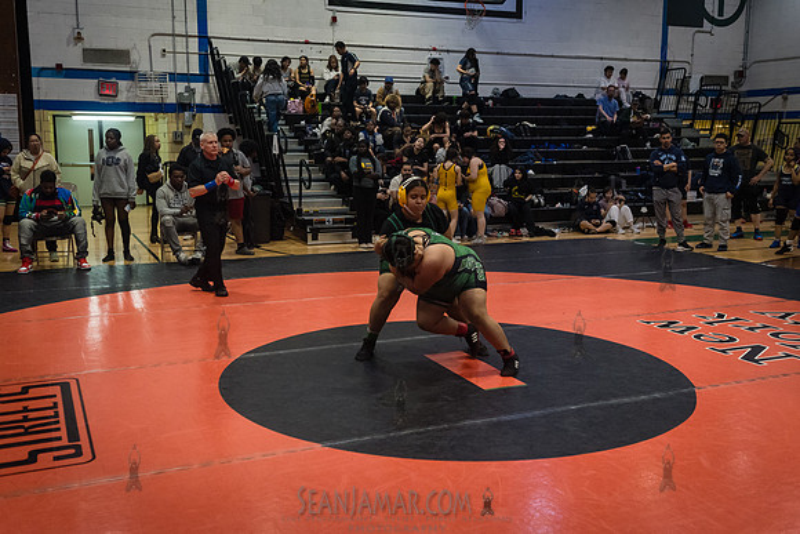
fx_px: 798
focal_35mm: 36
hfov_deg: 53.3
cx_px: 400
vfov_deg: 37.0
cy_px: 267
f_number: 3.2
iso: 5000
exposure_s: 1/1000
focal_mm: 35
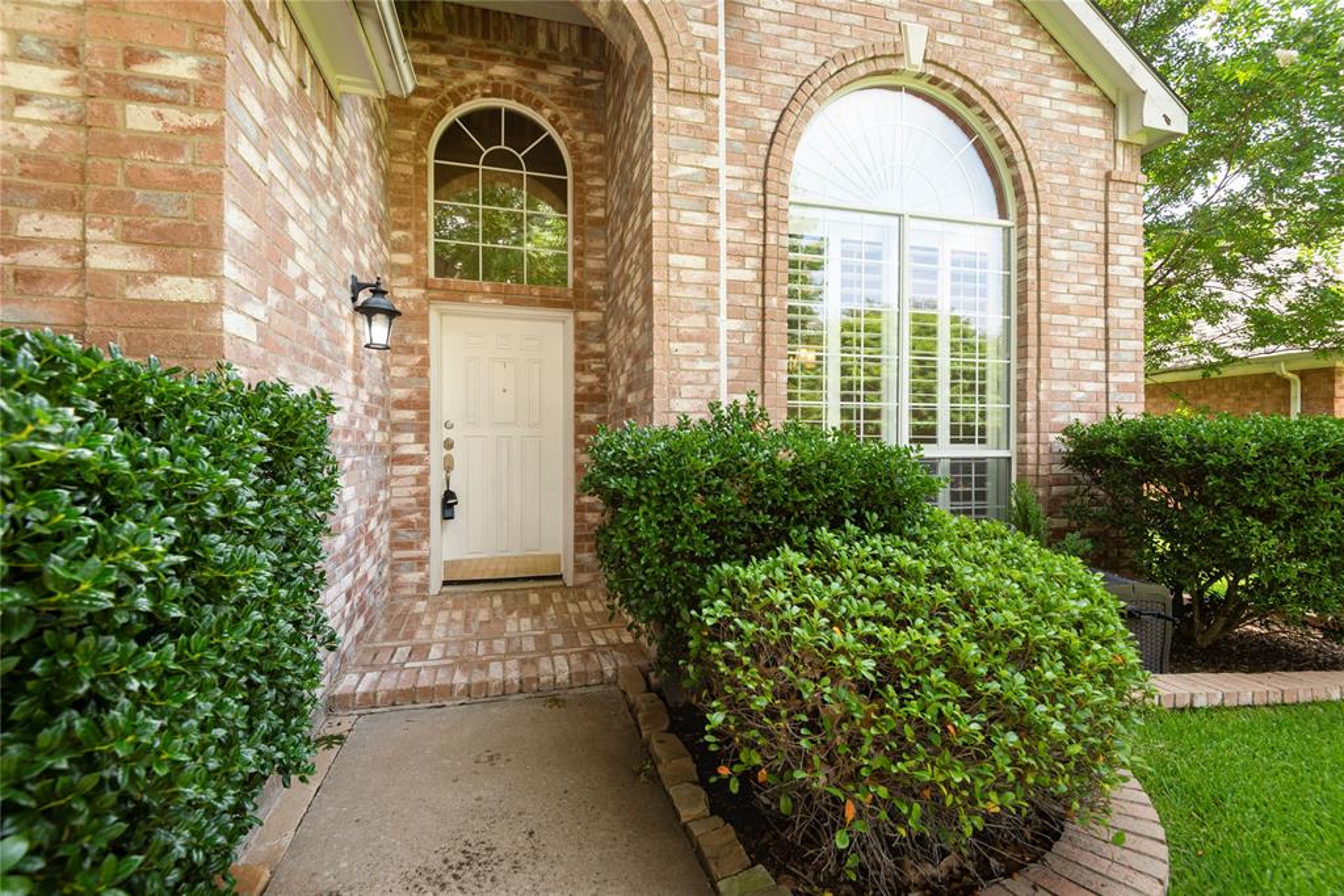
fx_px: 597
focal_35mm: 16
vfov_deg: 73.8
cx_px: 672
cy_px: 448
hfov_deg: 96.7
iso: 100
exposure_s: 1/40
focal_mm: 16
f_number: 7.1
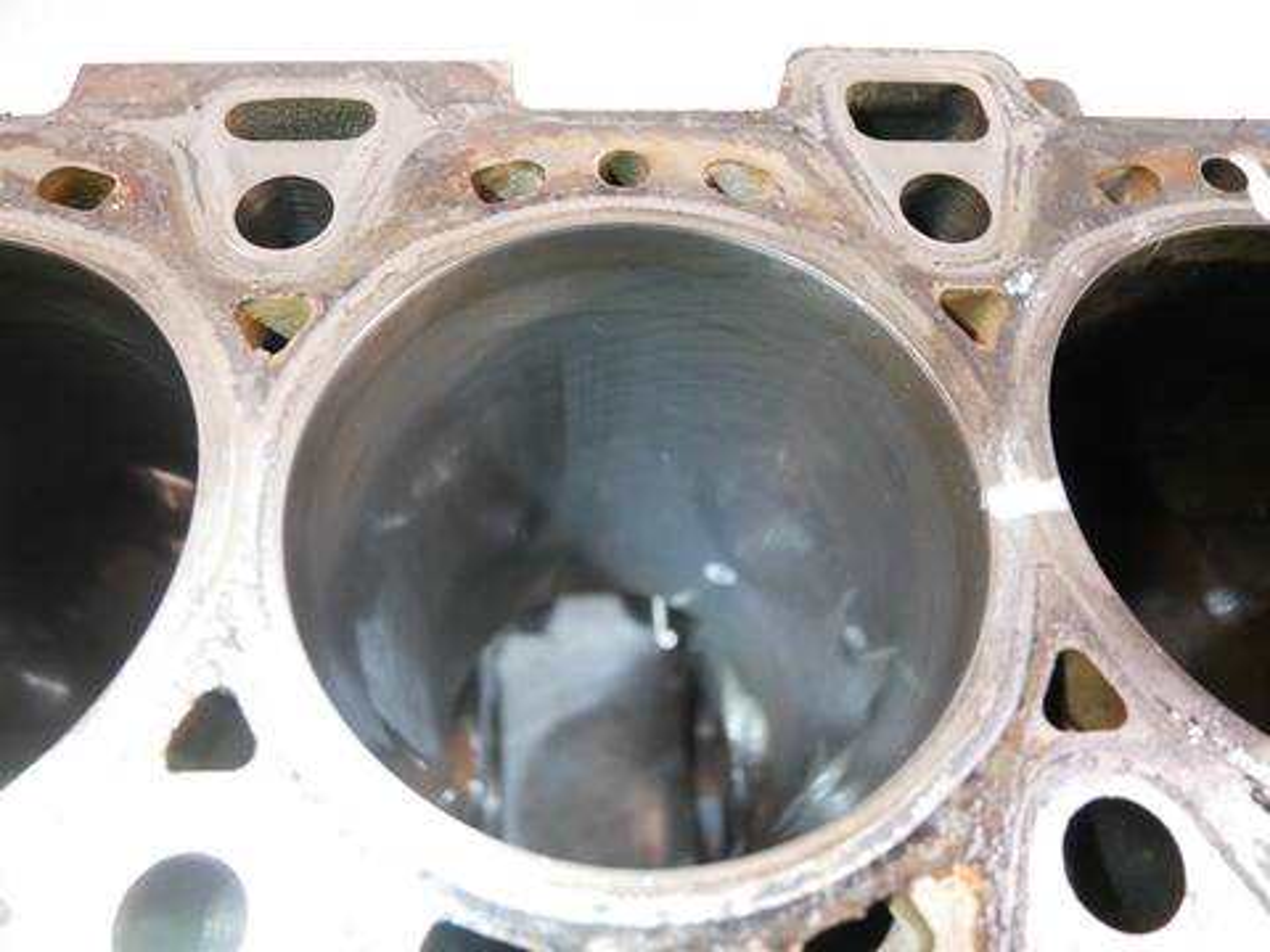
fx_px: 881
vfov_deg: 56.8
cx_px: 635
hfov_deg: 71.6
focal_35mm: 24
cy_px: 476
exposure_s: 1/80
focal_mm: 12
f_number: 3.5
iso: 3200
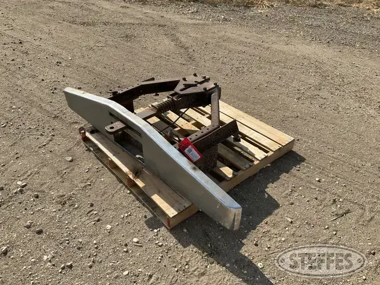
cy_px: 142
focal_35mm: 29
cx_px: 190
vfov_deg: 48.2
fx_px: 318
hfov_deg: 61.7
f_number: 1.8
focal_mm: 3
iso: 25
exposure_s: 1/1786
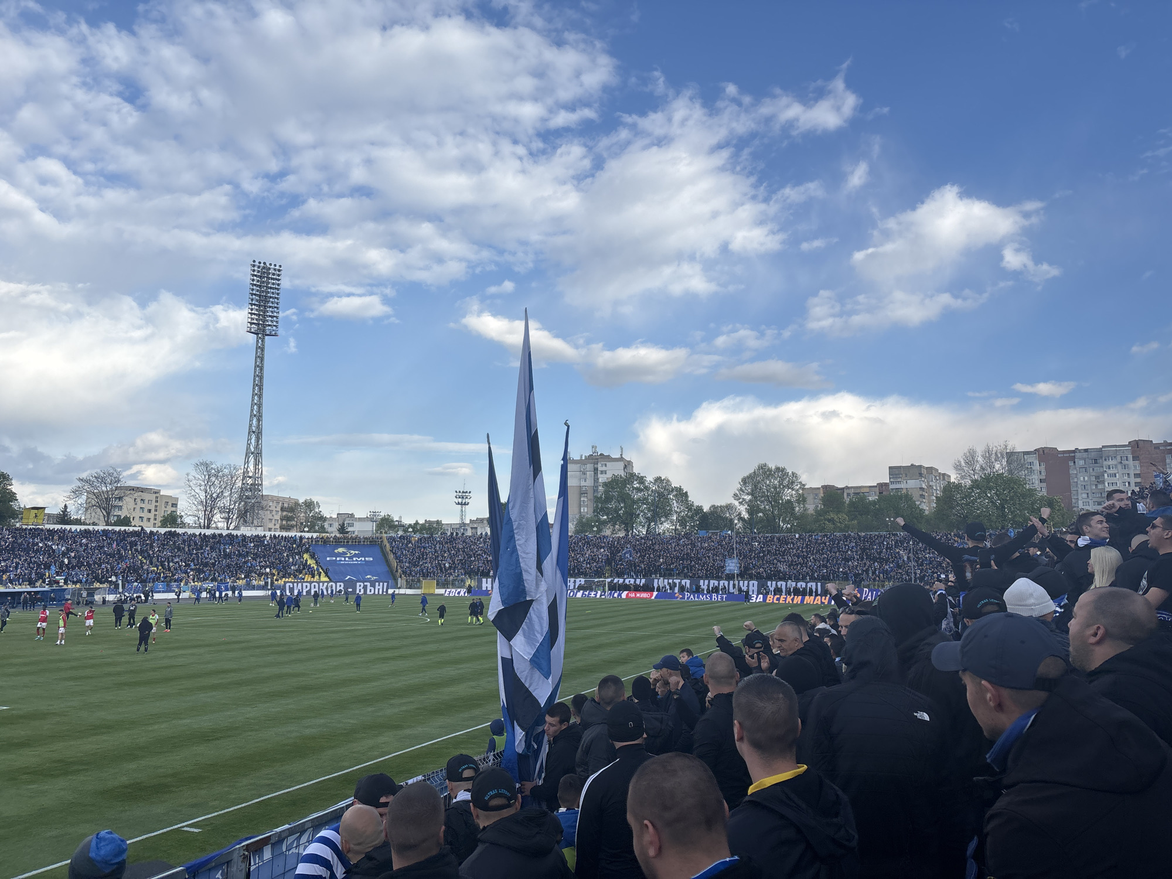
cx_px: 586
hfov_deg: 67.3
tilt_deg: +8.0
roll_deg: -0.5
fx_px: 880
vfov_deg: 53.1
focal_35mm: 26
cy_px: 440
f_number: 1.6
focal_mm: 5.96
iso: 50
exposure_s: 1/2242
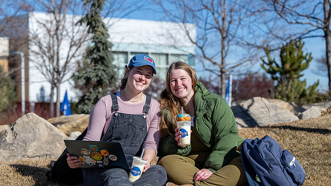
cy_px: 98
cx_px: 158
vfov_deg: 13.0
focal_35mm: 93
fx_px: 816
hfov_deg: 22.9
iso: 640
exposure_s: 1/10000
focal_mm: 70
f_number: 3.5
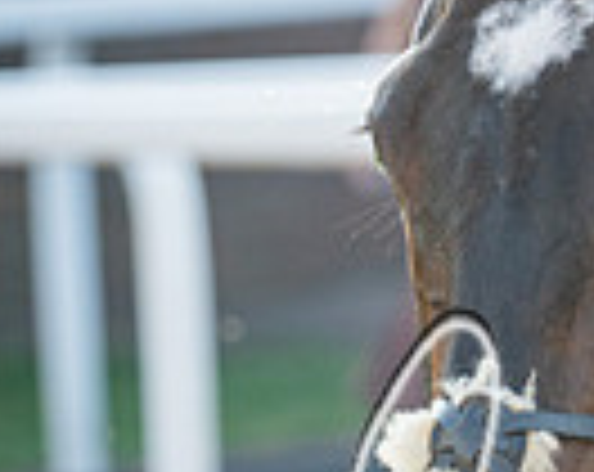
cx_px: 773
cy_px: 205
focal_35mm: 741
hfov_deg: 2.6
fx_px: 12998
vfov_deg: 2.1
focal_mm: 135
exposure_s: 1/320
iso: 200
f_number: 5
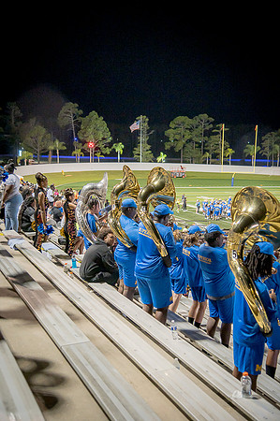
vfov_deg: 39.6
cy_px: 210
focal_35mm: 50
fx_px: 585
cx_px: 140
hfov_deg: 26.9
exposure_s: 1/200
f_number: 4
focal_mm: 50
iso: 2000
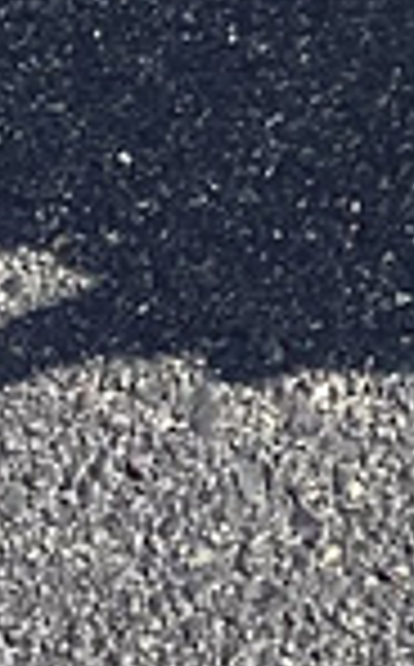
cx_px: 1148
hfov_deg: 5.5
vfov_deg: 8.4
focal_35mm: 228
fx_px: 4132
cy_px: -968
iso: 25
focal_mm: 3.3
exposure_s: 1/574
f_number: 2.4
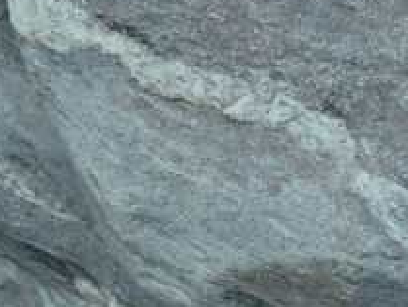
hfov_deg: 5.4
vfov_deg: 4.1
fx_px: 4269
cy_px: -370
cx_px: -215
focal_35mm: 362
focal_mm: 80
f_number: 5.6
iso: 1000
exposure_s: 1/500
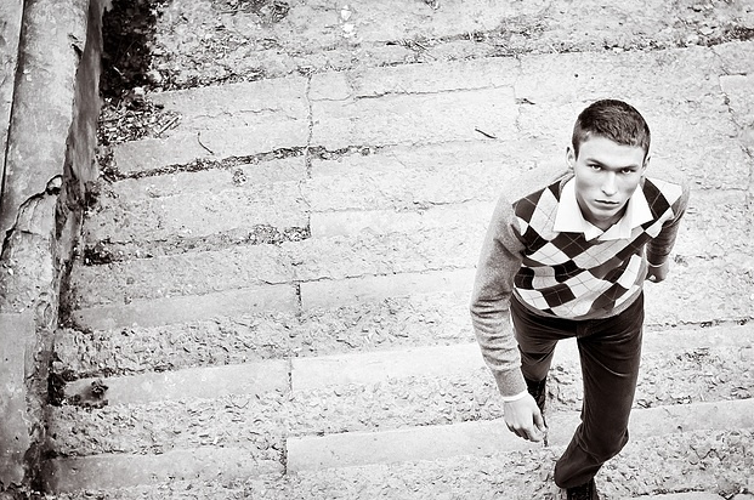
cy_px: 279
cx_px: 436
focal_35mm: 58
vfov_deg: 23.3
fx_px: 1213
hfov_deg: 34.5
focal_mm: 30
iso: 200
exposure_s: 1/400
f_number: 3.2
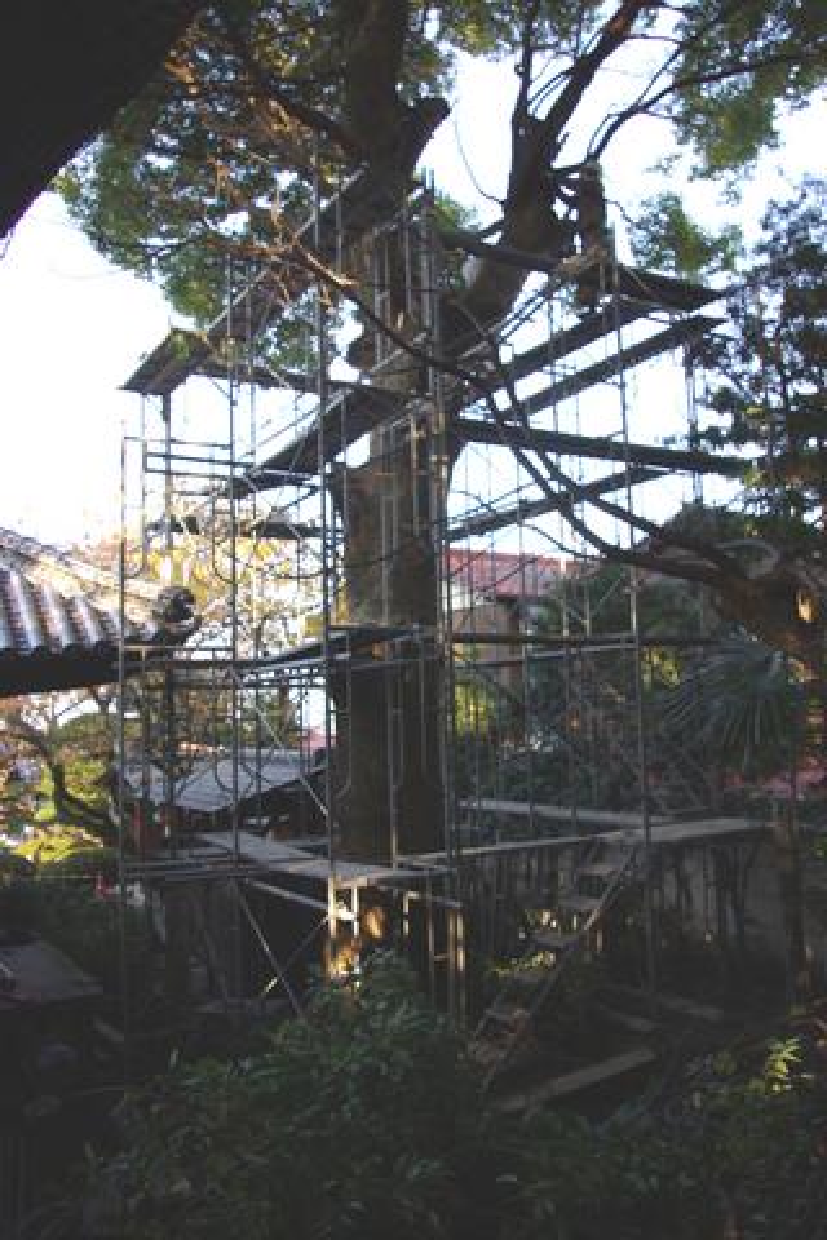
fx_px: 1034
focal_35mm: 30
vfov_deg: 61.9
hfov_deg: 43.6
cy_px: 620
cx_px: 414
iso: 100
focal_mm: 20
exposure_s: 1/60
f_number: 4.5
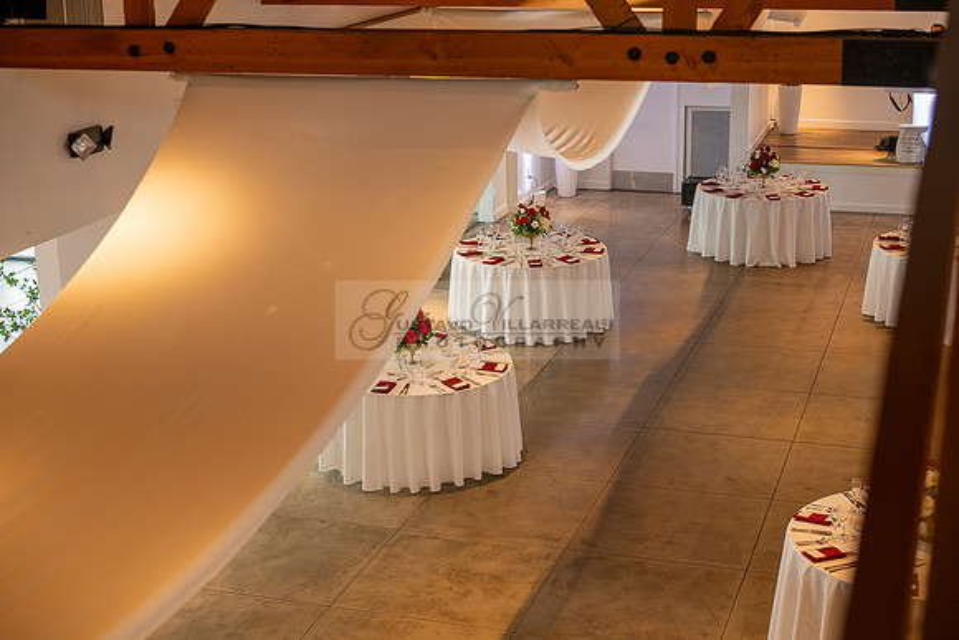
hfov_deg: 35.6
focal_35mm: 56
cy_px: 320
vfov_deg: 24.2
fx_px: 1492
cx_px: 480
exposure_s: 1/80
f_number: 4
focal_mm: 56
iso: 1000
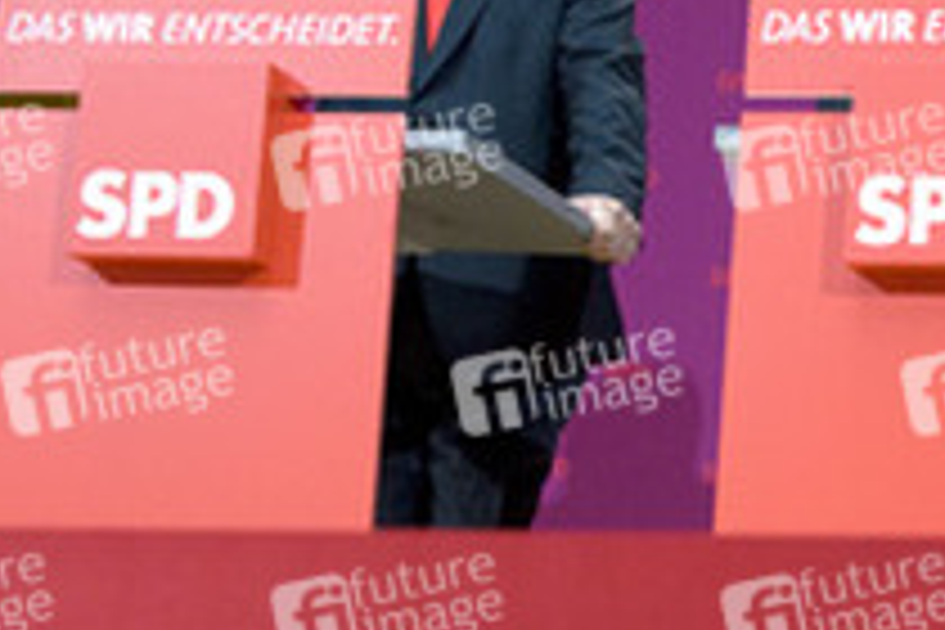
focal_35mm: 77
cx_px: 896
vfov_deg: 17.7
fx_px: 2021
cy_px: 270
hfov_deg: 25.3
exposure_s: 1/200
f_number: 5
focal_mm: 36
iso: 1600
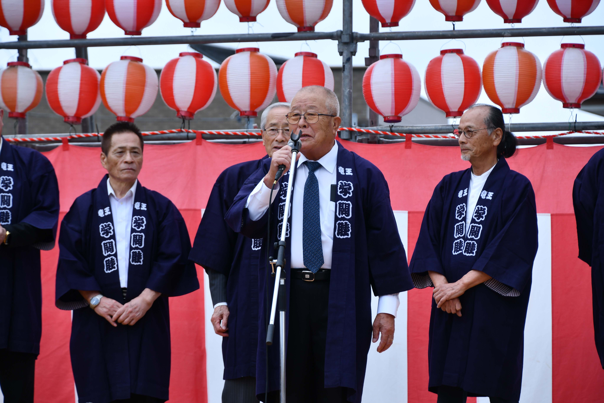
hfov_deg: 11.8
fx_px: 2919
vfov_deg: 7.9
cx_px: 302
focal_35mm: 174
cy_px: 202
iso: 125
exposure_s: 1/250
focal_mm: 116
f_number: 6.3
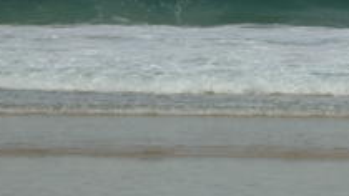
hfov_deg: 7.2
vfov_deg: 4.1
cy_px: -18
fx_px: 2766
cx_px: 365
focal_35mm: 299
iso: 50
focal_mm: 17.4
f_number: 4.8
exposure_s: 1/320
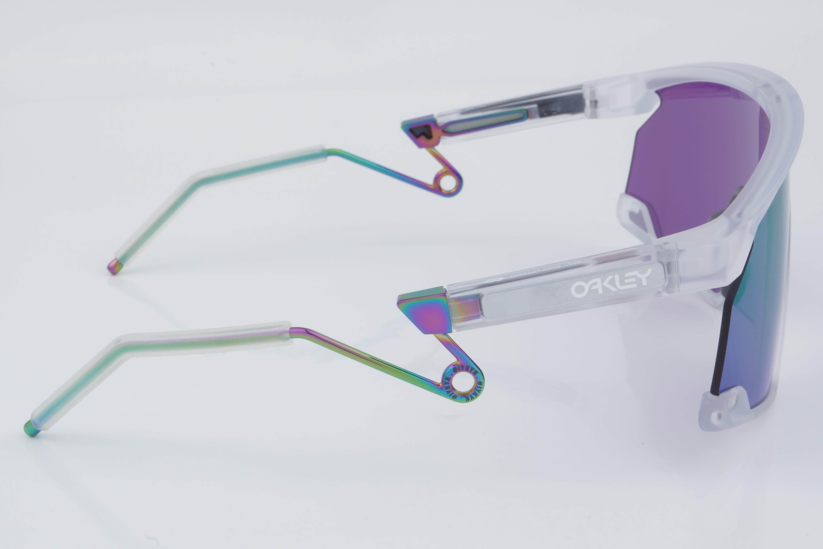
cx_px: 412
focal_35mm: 82
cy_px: 274
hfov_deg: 24.6
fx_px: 1886
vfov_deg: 16.6
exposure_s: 1/4
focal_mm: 55
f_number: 32
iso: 100
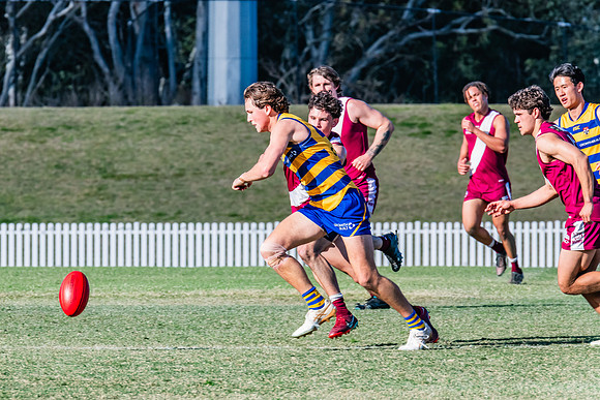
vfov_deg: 2.8
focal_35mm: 495
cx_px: 211
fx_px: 8257
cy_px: 194
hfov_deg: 4.2
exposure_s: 1/640
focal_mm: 380
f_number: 14
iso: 800
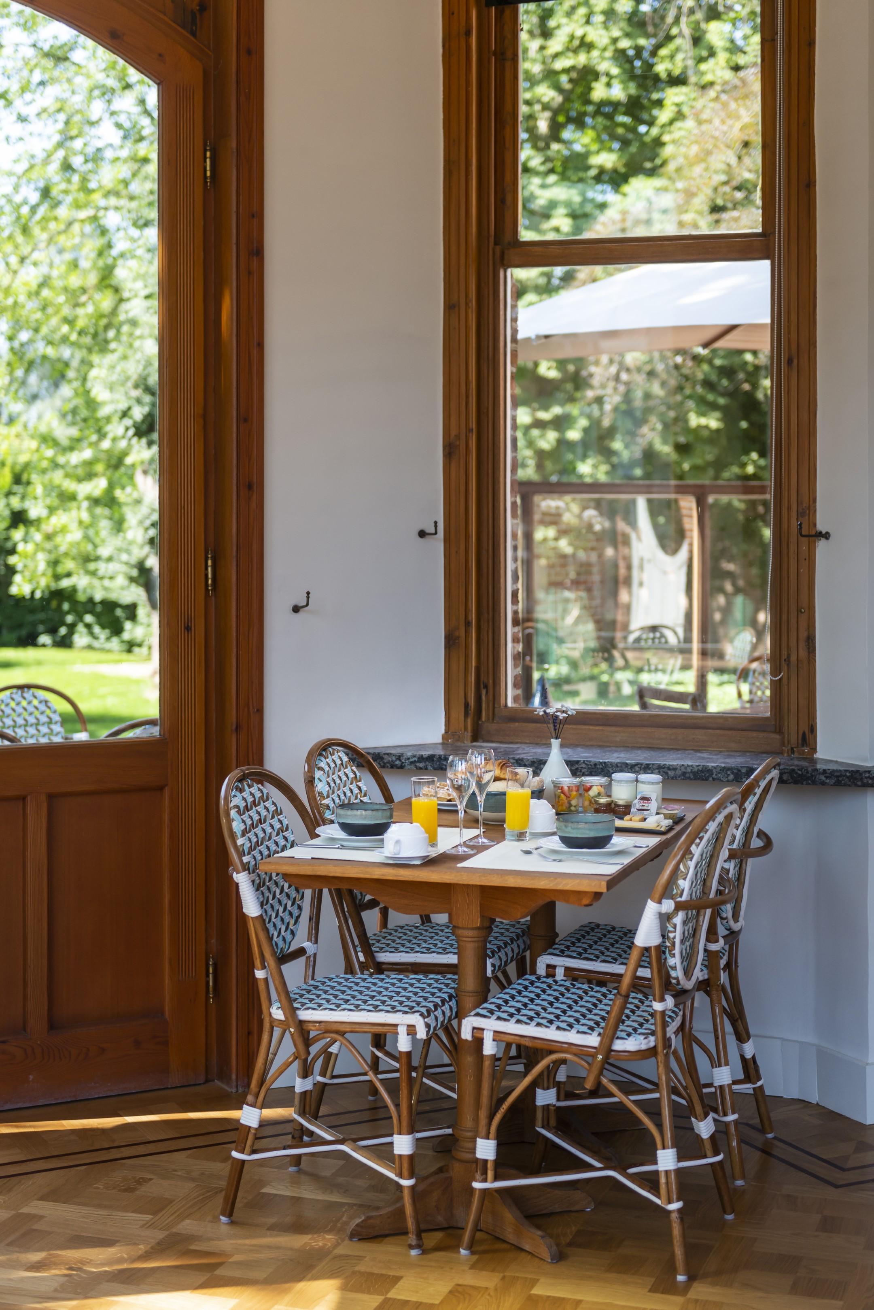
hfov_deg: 24.6
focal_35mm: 55
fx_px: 2001
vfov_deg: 36.2
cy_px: 655
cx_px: 437
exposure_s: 1/800
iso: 500
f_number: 2.8
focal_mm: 55
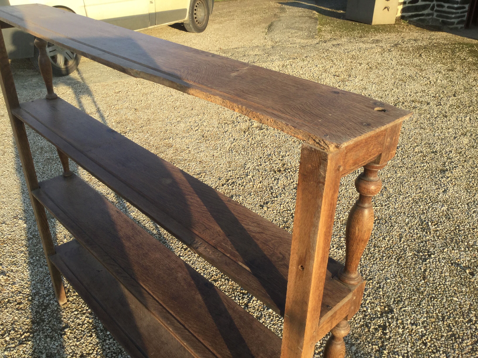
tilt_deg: -31.9
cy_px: 179
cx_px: 239
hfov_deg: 58.4
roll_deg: -0.6
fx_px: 428
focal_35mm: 31
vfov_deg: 45.4
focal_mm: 3.3
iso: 25
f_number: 2.4
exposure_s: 1/394
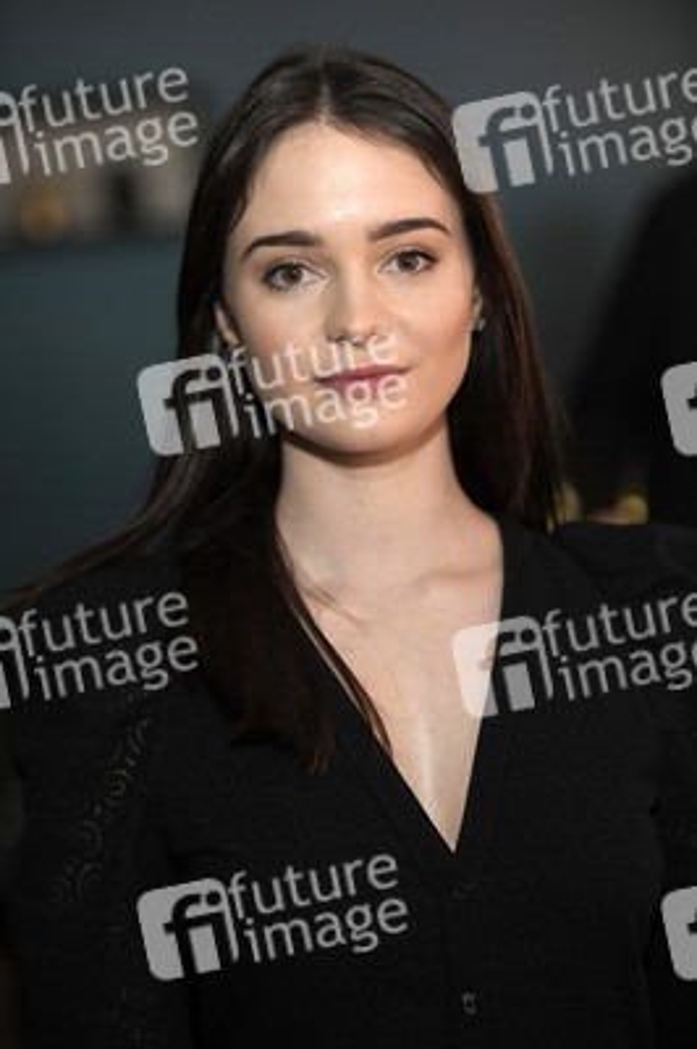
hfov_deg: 12.4
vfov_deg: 18.6
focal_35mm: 110
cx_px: 348
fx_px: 3200
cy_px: 524
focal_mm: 110
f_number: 3.2
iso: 1250
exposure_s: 1/400
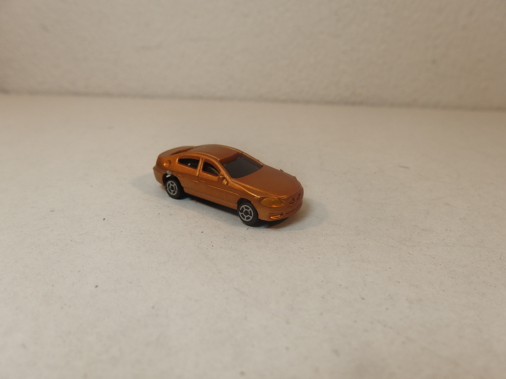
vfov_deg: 53.1
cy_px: 190
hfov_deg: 67.3
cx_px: 253
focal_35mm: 26
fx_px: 380
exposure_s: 1/640
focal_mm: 4.7
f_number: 3.5
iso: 100
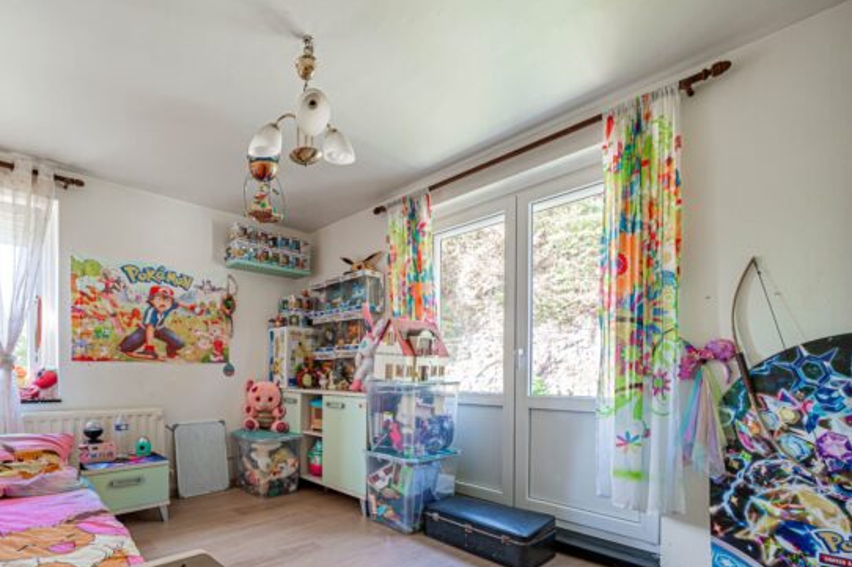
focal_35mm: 17
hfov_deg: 90.7
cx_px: 302
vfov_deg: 68.7
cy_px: 371
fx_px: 402
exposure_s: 1/6
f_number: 7.1
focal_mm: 12
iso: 100
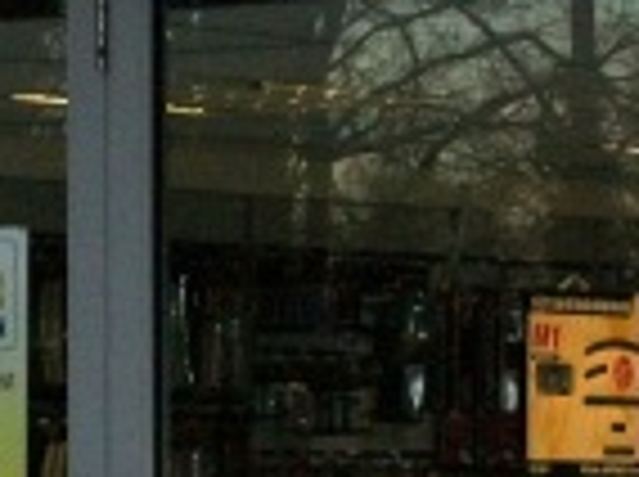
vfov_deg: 4.7
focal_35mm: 314
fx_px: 5787
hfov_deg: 6.3
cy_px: 657
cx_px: 234
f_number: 4.3
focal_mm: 14.3
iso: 160
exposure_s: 1/125
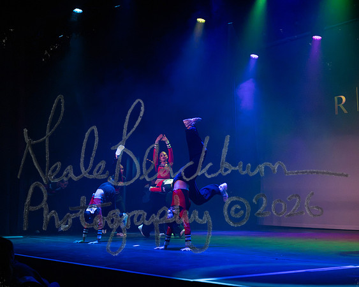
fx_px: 598
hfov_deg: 33.3
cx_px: 155
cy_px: 144
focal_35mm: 56
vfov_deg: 27.0
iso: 6400
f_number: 5
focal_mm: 50
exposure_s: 1/400
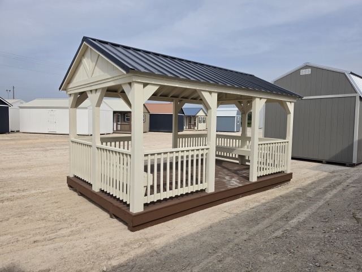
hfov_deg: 73.9
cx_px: 181
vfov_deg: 58.9
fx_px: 241
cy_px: 136
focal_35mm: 23
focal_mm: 6.5
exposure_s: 1/7939
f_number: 1.4
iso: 40
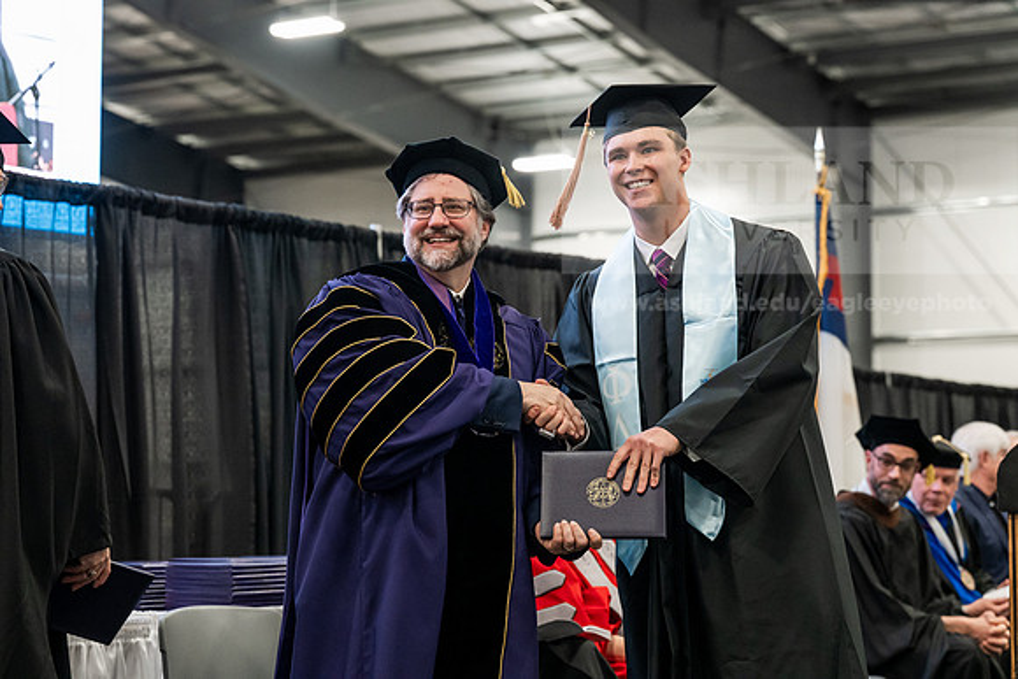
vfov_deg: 16.1
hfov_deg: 23.9
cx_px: 509
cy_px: 340
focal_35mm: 85
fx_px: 2404
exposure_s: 1/200
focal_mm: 85
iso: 4000
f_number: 4.5
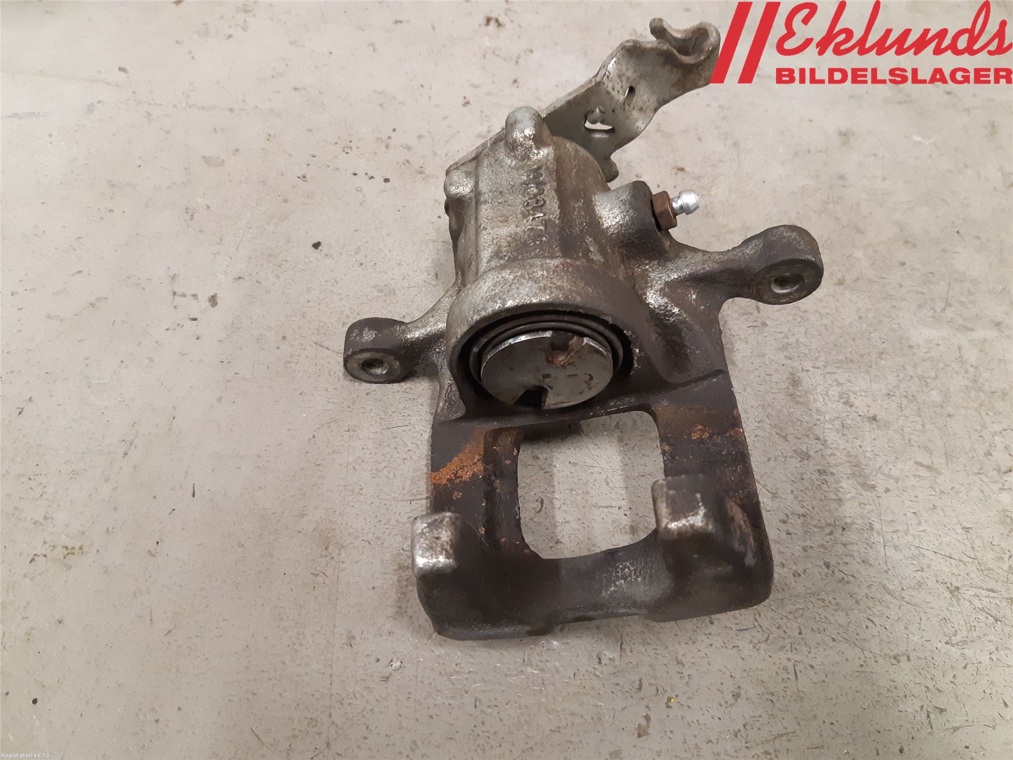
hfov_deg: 67.3
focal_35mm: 26
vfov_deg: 53.1
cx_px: 506
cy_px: 380
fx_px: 761
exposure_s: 1/50
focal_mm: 3.93
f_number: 1.7
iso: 320
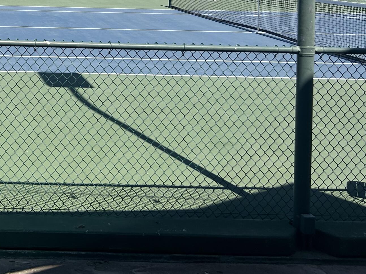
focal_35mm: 60
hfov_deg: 29.1
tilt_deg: -1.9
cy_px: -35
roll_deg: +0.1
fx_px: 634
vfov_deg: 22.9
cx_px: -36
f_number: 1.5
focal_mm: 5.7
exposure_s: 1/4831
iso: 50
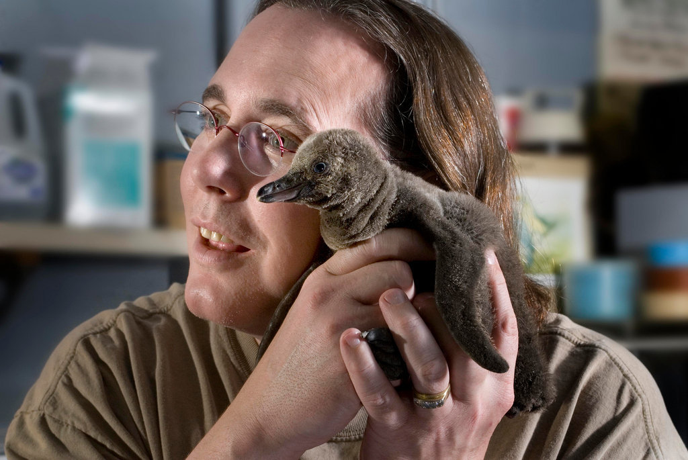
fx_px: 1664
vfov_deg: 15.7
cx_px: 344
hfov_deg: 23.4
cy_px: 230
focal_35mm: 87
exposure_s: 1/20
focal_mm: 58
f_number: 8
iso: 200
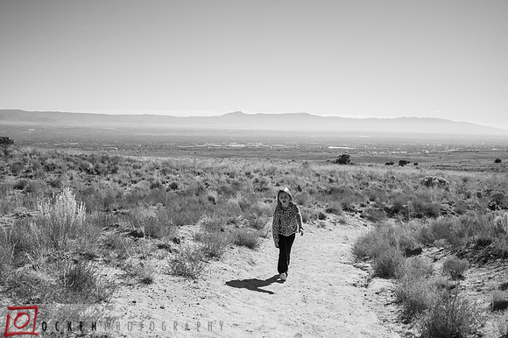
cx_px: 254
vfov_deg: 31.2
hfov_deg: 45.5
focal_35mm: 43
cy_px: 169
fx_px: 606
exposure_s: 1/5000
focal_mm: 43
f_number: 4
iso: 200
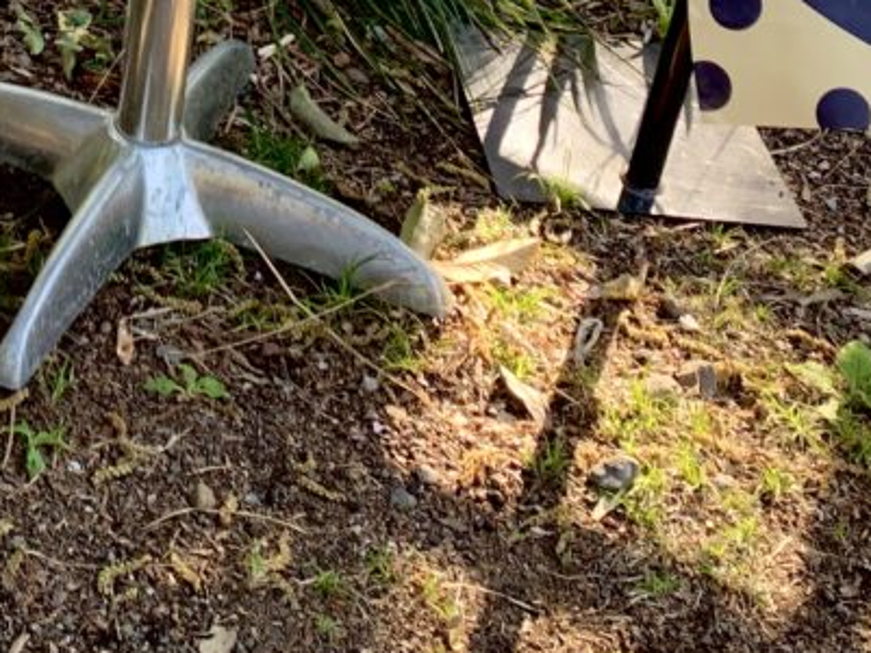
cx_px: 28
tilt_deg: -19.0
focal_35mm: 83
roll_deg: -2.4
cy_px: -295
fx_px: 2089
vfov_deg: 16.4
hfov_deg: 22.7
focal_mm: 4.25
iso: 32
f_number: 1.8
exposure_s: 1/122
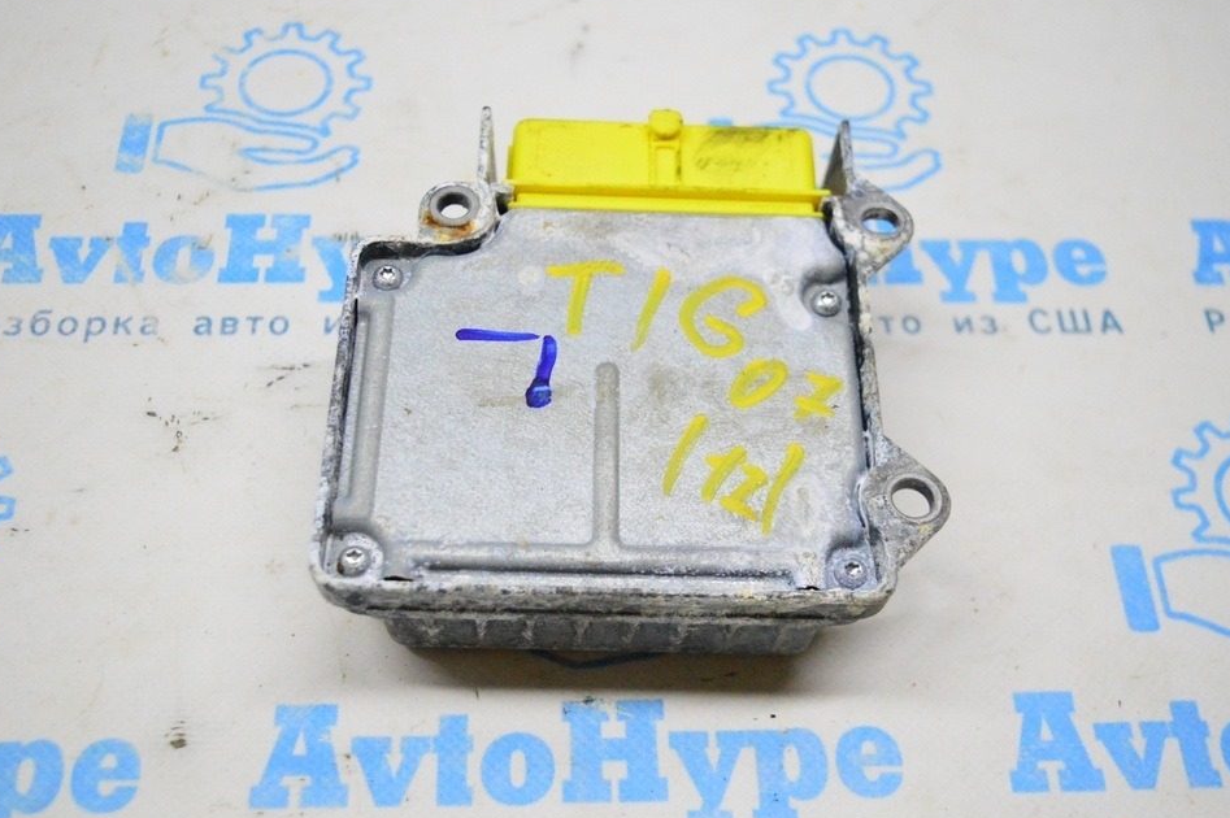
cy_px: 423
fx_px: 1384
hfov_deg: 47.9
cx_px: 586
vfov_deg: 32.9
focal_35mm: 41
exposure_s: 1/800
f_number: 4
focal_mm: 25
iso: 6400
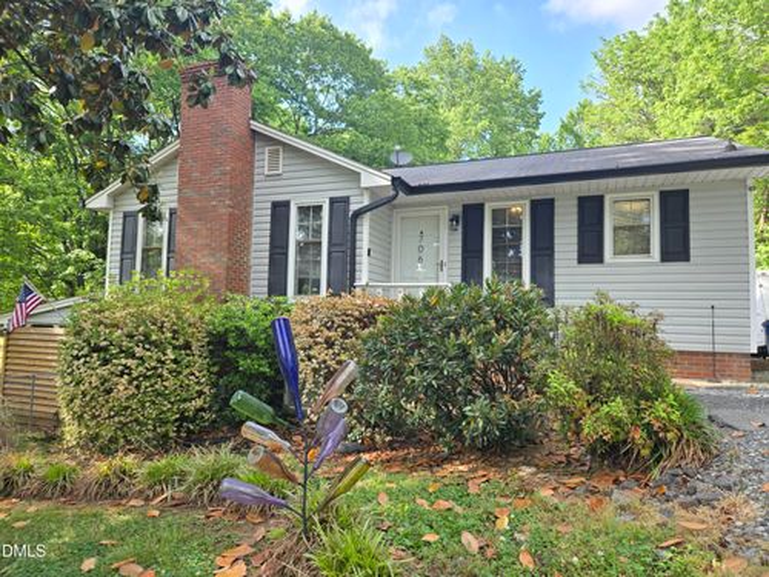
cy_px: 288
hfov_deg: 73.9
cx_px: 384
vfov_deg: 58.9
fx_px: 511
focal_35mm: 23
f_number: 1.8
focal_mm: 5.4
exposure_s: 1/364
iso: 25
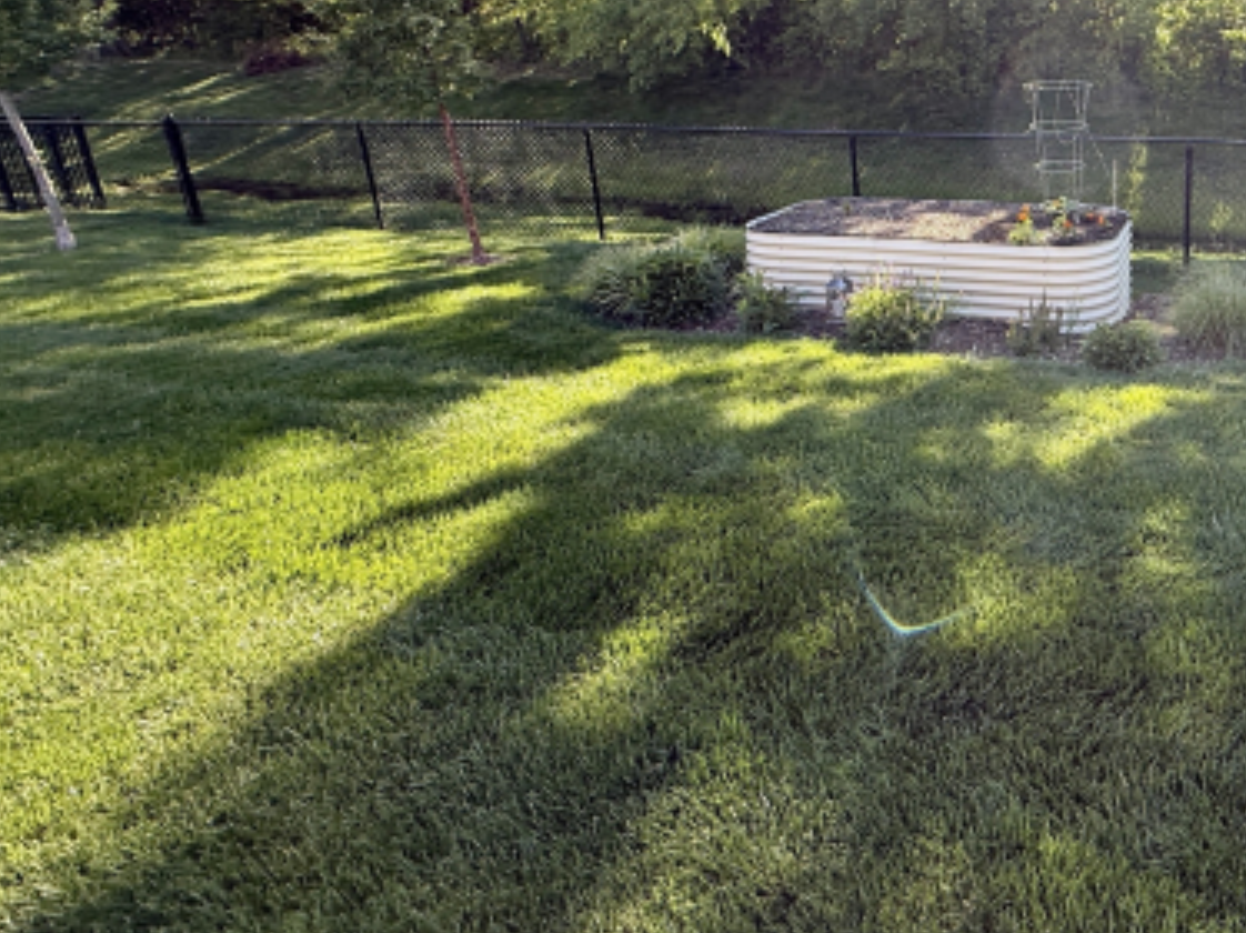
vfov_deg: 51.4
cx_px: 1048
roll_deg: +2.1
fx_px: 899
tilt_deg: -15.0
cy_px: 187
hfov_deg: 61.8
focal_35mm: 25
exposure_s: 1/313
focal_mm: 2.22
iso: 50
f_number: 2.2
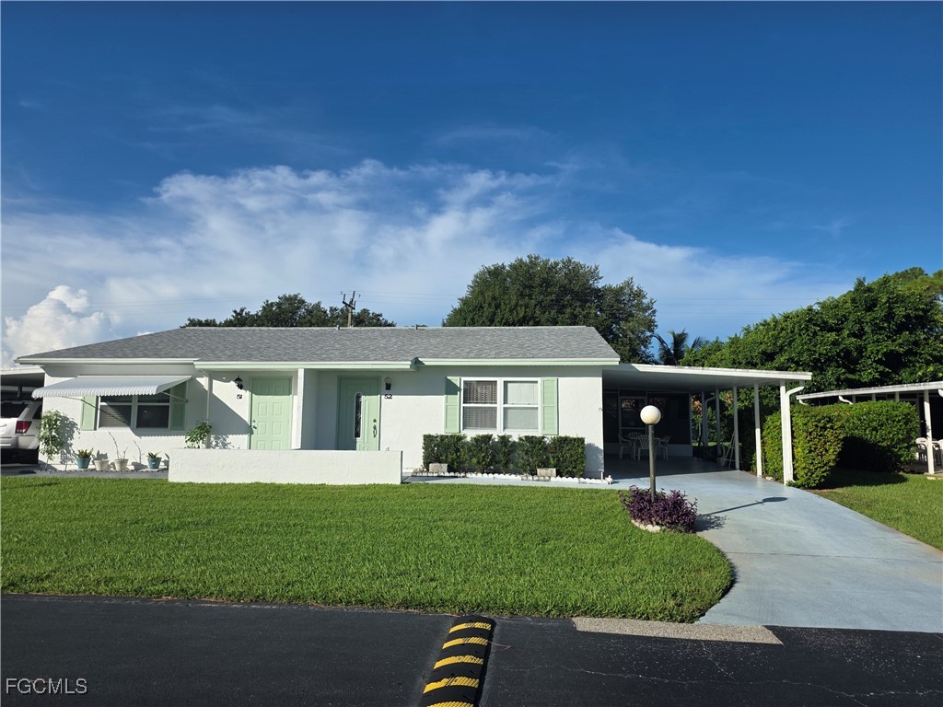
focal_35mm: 23
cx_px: 472
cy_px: 354
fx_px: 627
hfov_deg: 73.9
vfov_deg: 58.9
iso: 64
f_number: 1.7
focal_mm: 6.25
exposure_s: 1/7944
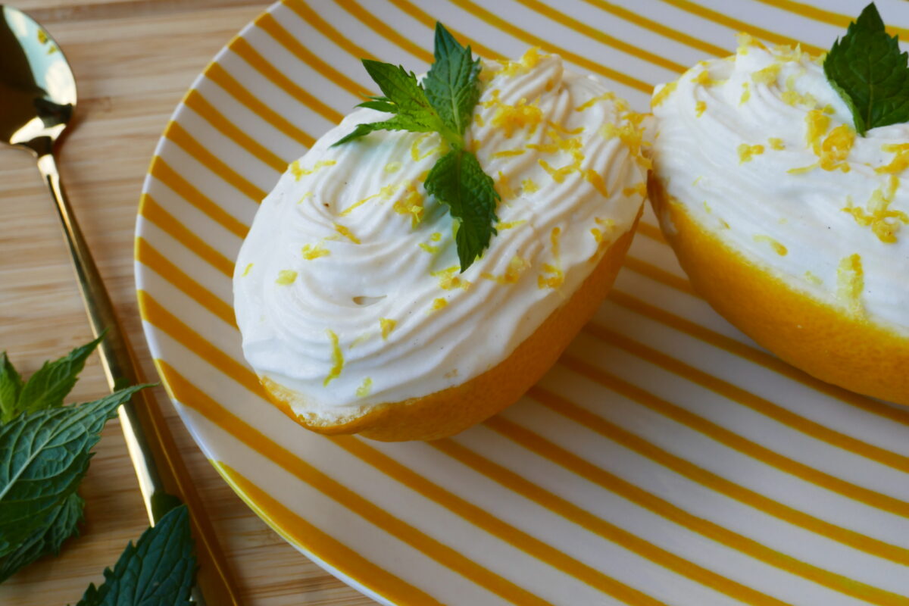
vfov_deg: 33.4
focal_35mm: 40
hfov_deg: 48.5
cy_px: 303
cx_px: 454
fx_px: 1010
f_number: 8
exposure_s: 1/80
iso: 320
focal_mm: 14.6
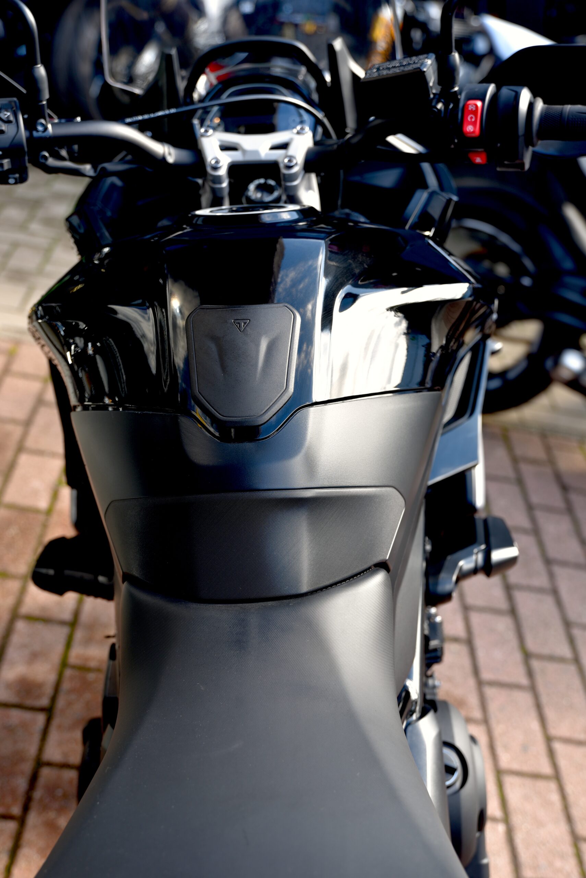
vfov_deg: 41.1
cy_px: 439
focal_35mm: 48
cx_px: 293
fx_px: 1171
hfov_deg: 28.1
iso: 100
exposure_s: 1/80
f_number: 4.5
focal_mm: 48
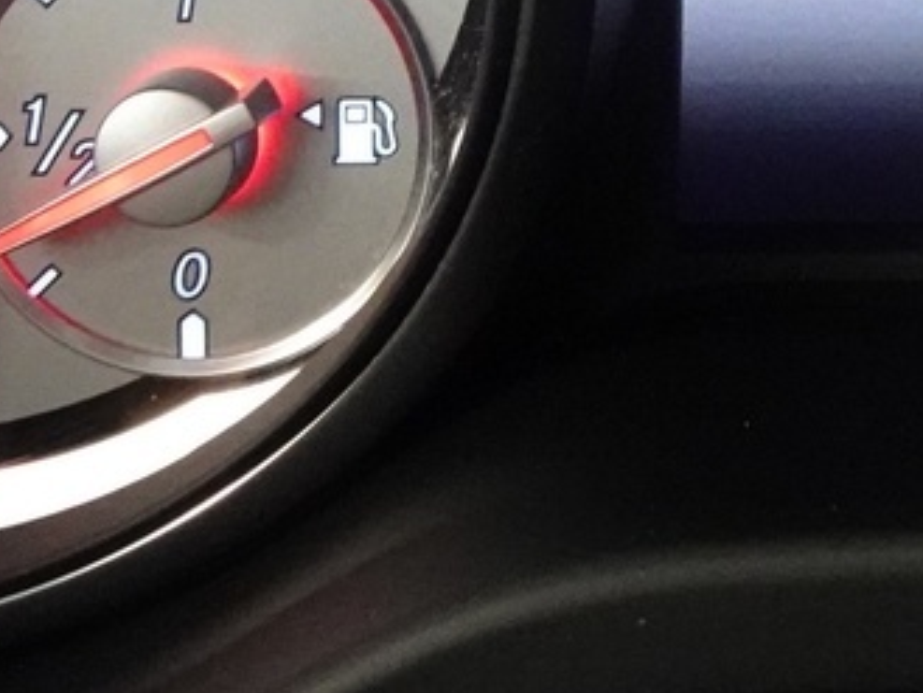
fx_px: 2801
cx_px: 1035
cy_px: -396
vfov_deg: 13.2
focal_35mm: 105
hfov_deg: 18.0
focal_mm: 4.25
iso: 800
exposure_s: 1/8
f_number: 3.5
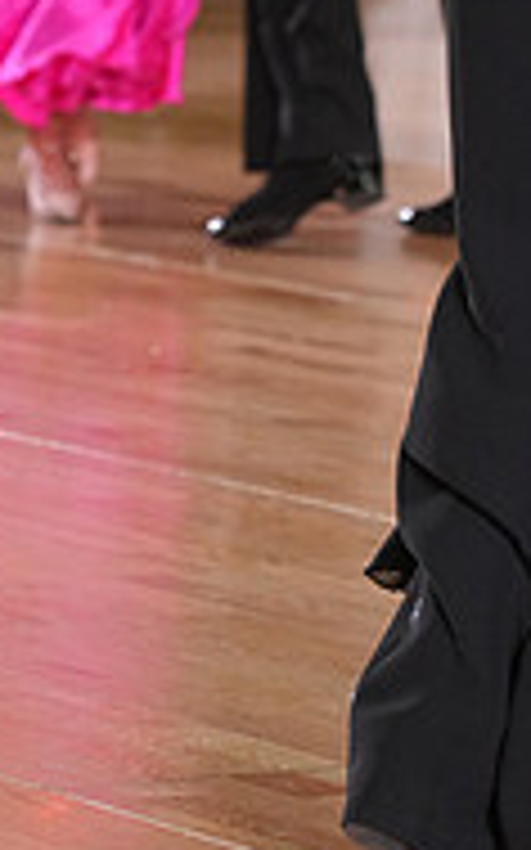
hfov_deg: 3.9
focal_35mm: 334
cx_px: 803
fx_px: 7739
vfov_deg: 6.2
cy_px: -342
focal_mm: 107
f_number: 5
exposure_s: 1/200
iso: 2500
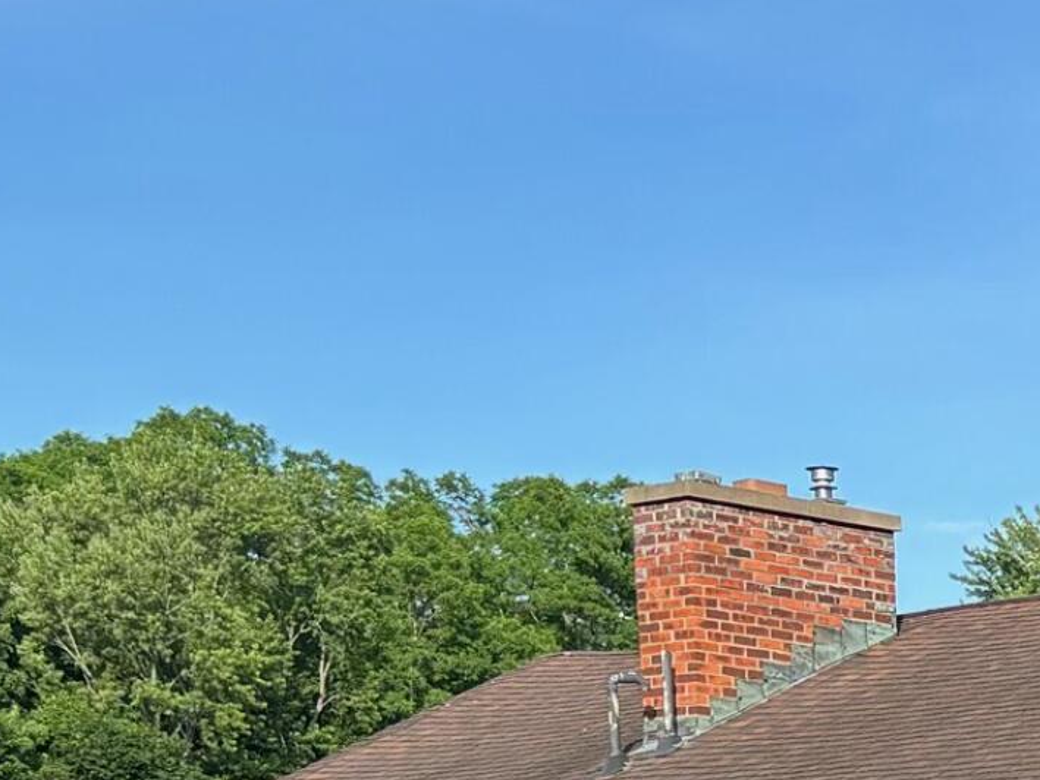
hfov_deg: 15.9
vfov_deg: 12.6
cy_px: 1259
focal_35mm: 110
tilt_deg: -3.8
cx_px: 1693
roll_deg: +1.1
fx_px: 3305
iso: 50
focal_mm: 5.96
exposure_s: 1/799
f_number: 1.6
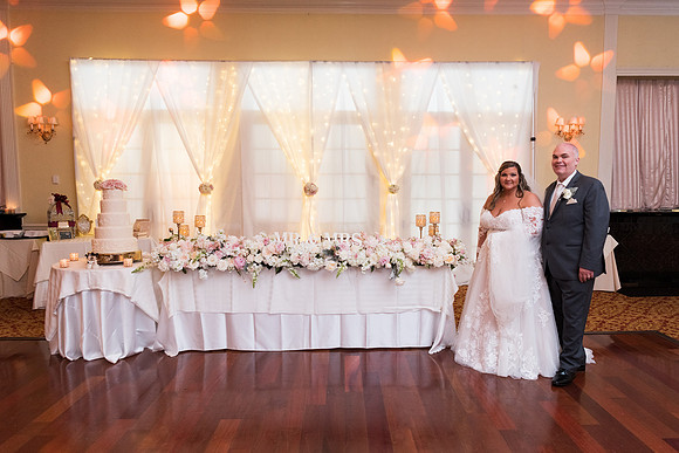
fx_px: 482
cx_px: 355
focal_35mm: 26
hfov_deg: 70.3
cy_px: 227
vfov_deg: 50.3
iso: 720
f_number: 2.8
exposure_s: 1/100
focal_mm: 24
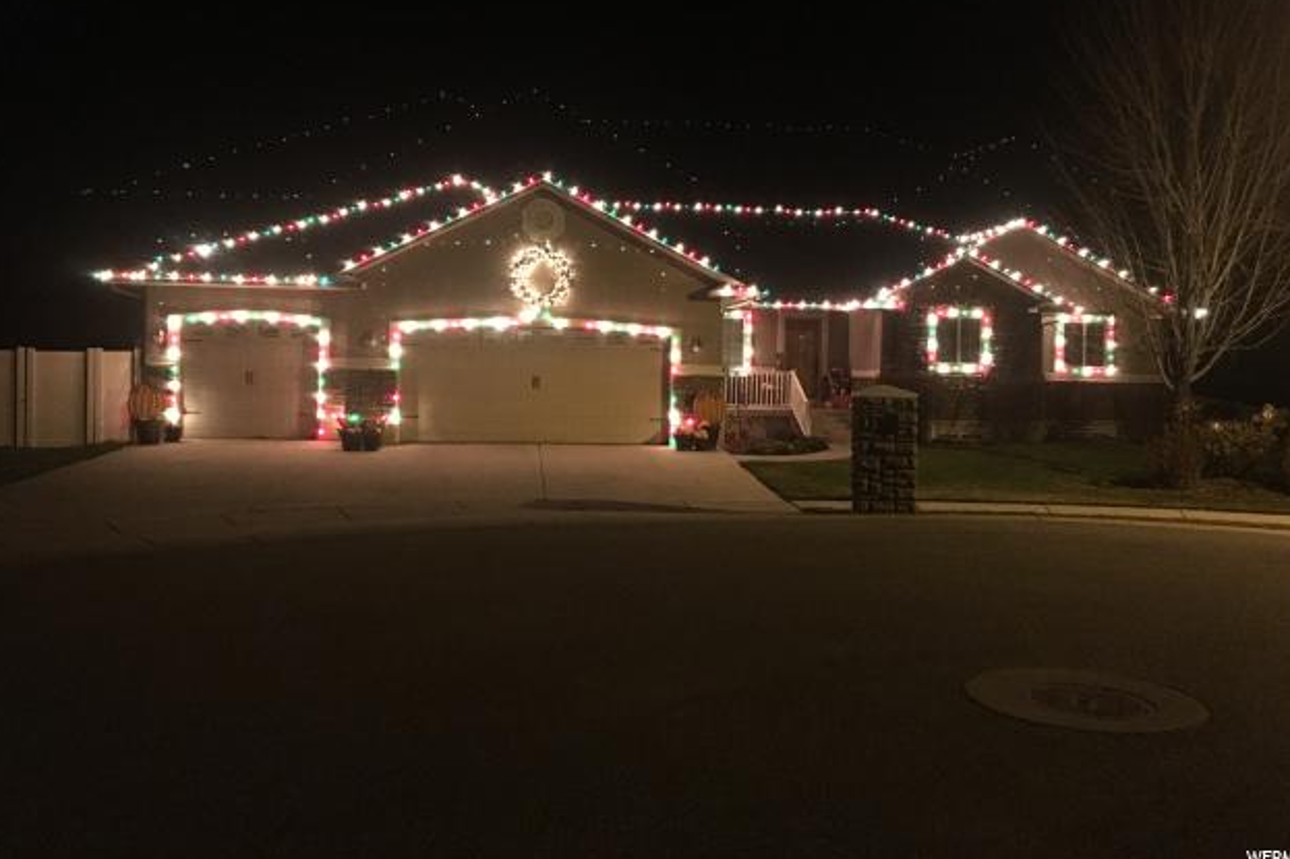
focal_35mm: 31
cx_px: 650
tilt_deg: +1.5
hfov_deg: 60.3
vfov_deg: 42.2
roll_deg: -1.8
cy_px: 368
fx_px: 1110
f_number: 2.2
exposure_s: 1/4
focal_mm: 4.15
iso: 250
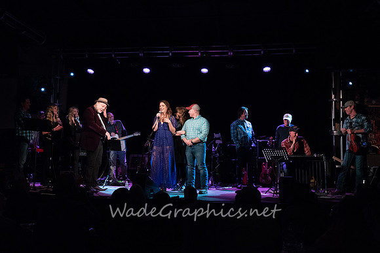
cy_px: 140
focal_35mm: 31
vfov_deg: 42.3
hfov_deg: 60.3
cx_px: 178
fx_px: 327
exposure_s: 1/125
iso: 6400
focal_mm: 25
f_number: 7.1
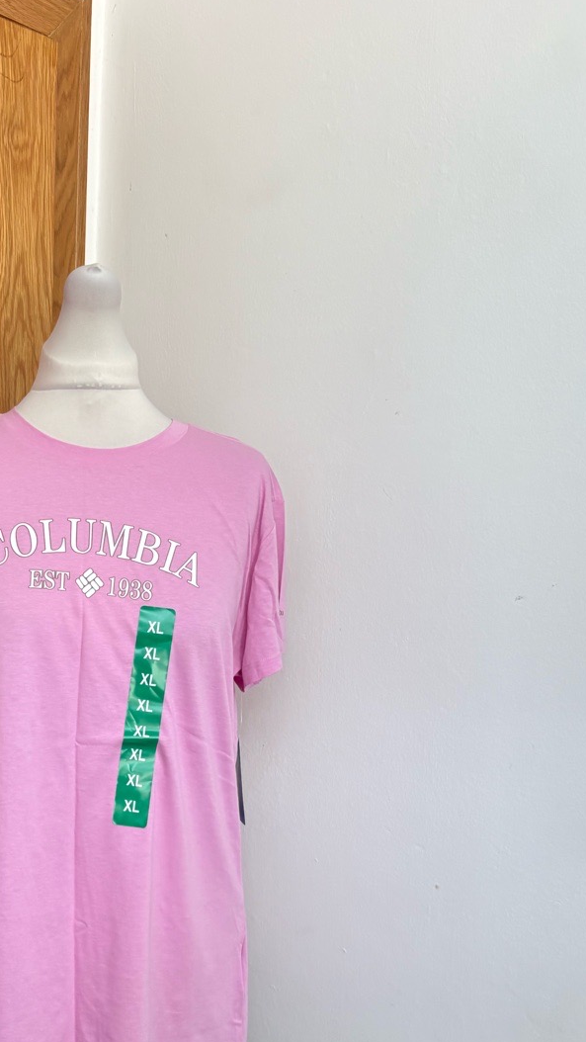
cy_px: 732
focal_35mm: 43
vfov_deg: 46.3
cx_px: 85
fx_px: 1188
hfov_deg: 27.0
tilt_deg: -7.1
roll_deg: -1.4
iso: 100
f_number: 1.6
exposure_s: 1/122
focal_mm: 5.96
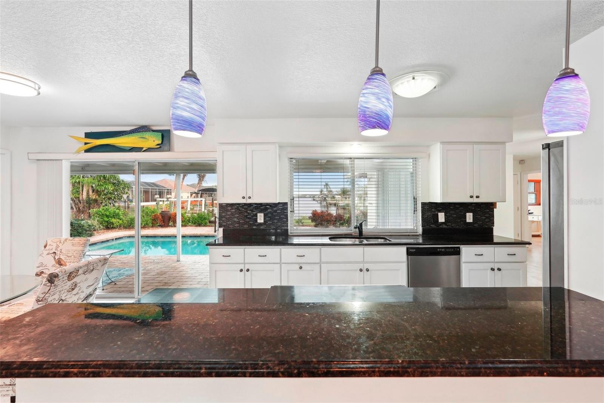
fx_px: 268
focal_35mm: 16
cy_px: 202
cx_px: 302
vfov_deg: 73.7
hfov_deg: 96.7
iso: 400
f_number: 8
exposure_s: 1/20
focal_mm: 16
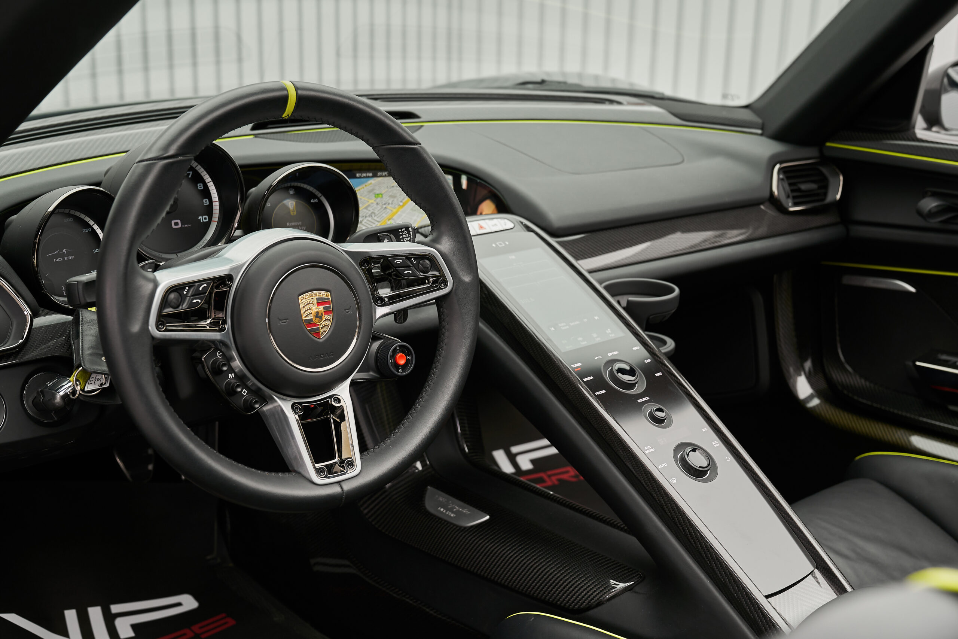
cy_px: 320
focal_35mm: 41
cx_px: 479
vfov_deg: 32.6
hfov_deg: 47.4
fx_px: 1091
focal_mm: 41
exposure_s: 1/60
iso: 320
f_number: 5.6
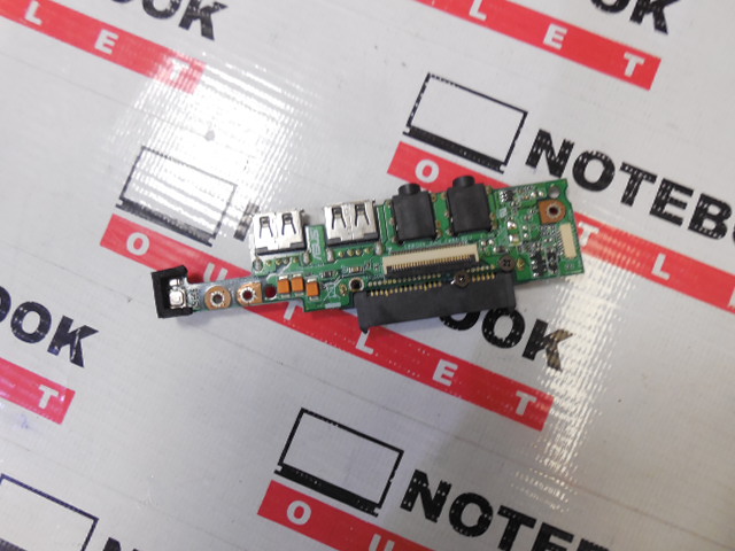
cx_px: 368
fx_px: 552
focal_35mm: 26
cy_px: 276
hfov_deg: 67.3
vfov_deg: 53.1
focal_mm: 4.6
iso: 360
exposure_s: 1/30
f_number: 3.5
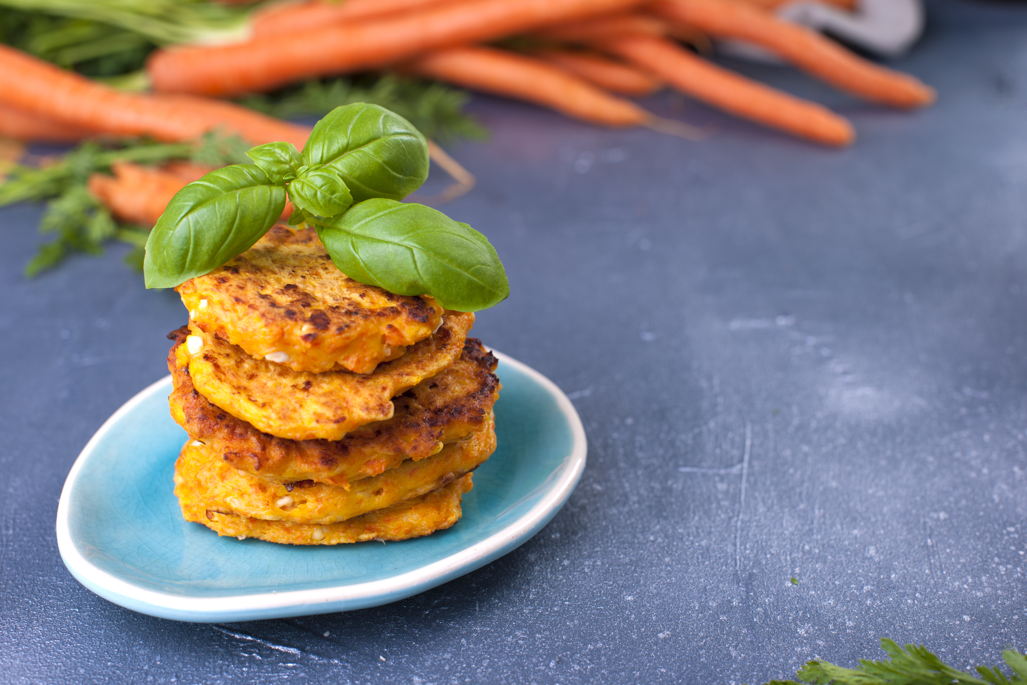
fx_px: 1426
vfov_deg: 27.0
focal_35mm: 50
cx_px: 514
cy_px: 342
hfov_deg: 39.6
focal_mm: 50
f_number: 5.6
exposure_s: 1/125
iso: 50
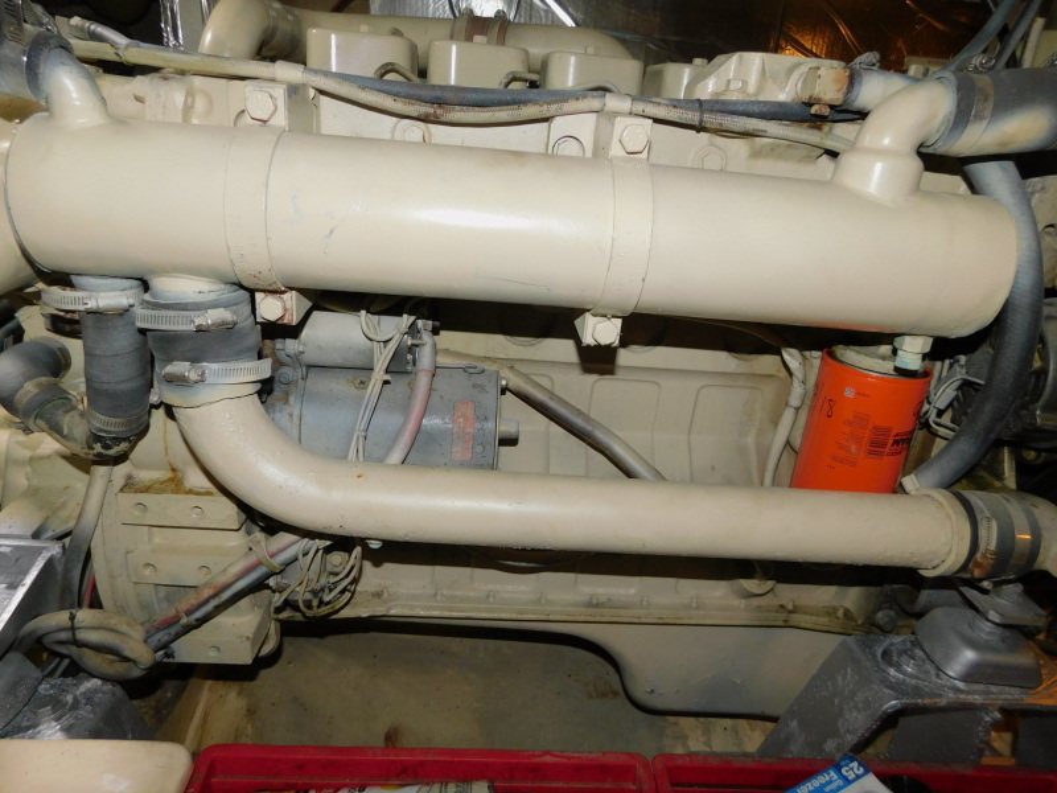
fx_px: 702
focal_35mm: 23
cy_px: 396
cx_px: 528
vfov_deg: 58.9
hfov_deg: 73.9
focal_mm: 4
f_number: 3
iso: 200
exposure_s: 1/30
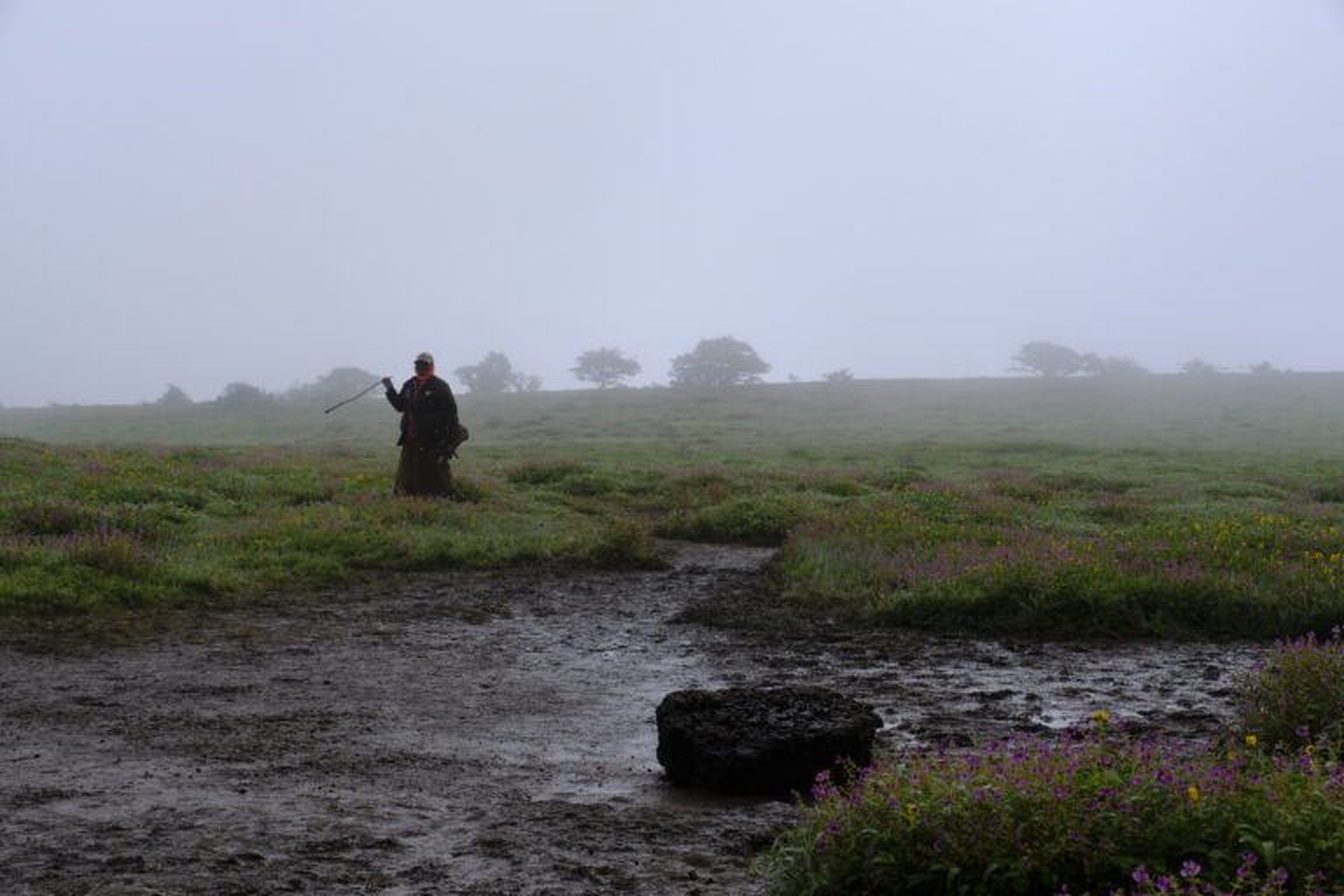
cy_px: 448
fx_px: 2091
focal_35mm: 56
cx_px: 672
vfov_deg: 24.2
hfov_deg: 35.6
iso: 320
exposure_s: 1/850
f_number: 9
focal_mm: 37
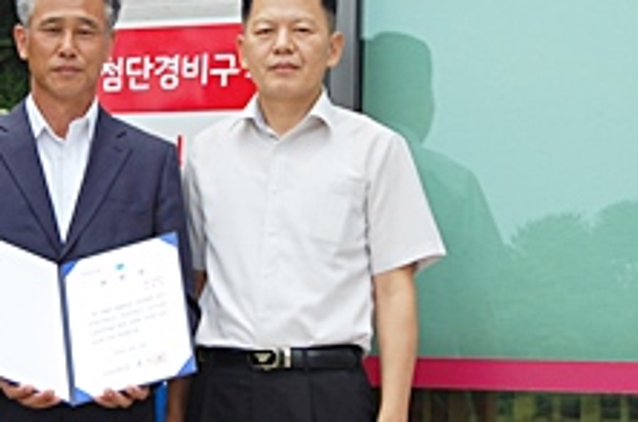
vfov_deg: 15.5
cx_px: 63
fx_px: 1556
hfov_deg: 22.6
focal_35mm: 88
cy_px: 212
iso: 200
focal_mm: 26
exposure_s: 1/250
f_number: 8
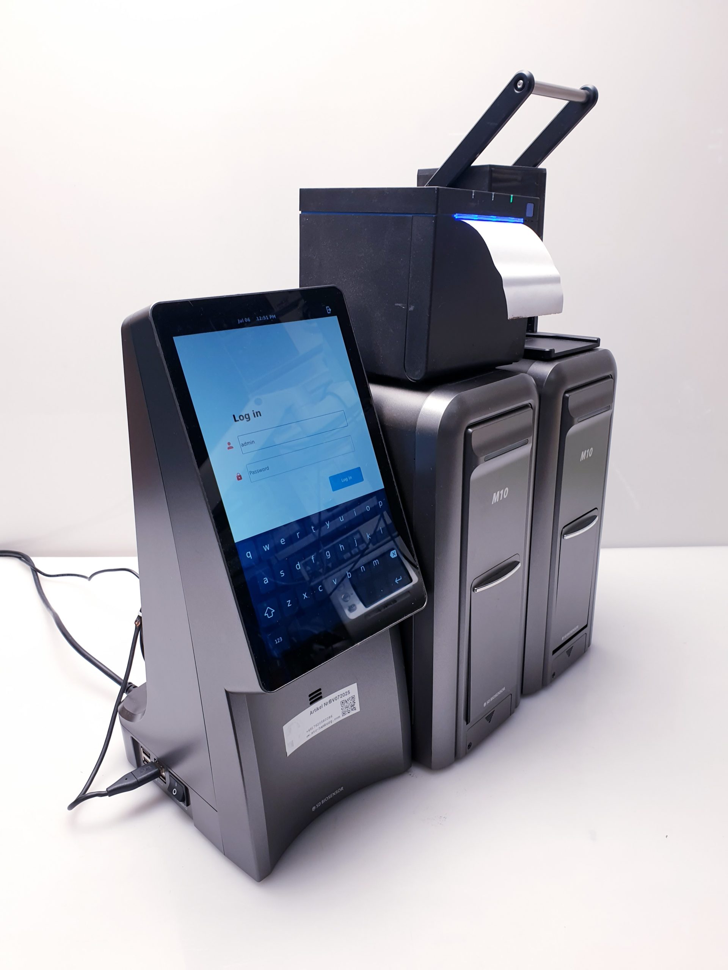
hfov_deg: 53.1
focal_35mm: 26
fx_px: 729
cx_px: 364
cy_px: 485
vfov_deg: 67.3
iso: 50
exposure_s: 1/50
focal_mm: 4.3
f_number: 2.4
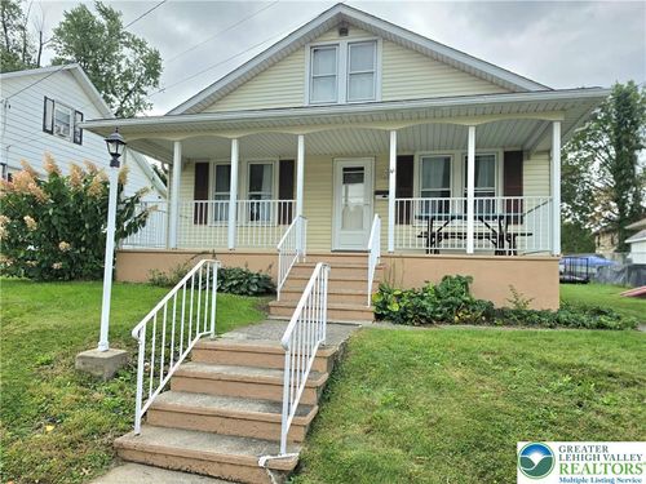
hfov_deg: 73.9
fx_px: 429
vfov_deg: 58.9
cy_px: 242
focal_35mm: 23
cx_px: 323
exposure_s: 1/10000
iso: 64
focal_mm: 6.5
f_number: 1.4
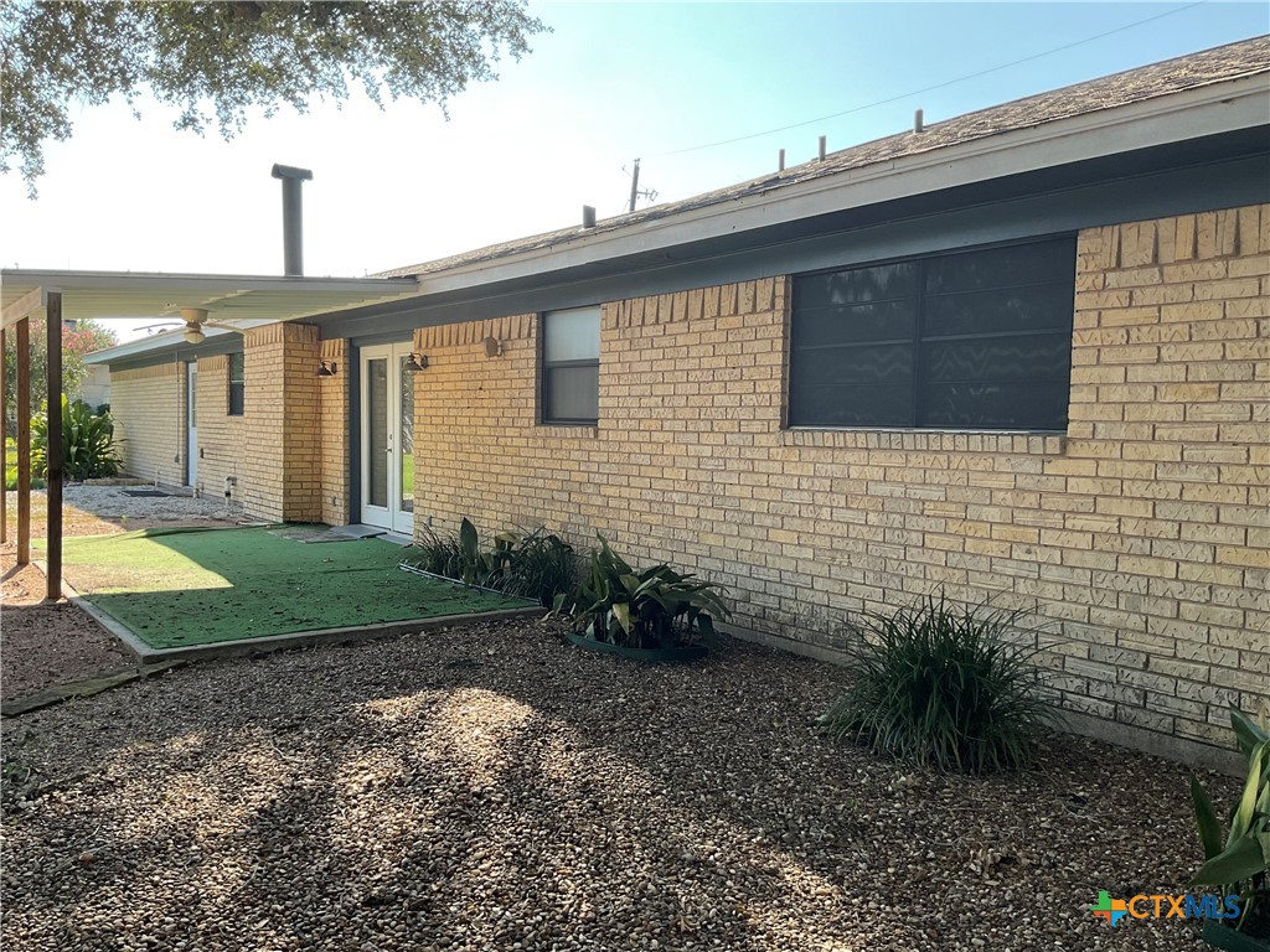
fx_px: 1064
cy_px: 476
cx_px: 635
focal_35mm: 29
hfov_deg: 61.7
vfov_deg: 48.2
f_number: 1.8
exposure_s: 1/457
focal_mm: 3
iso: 16
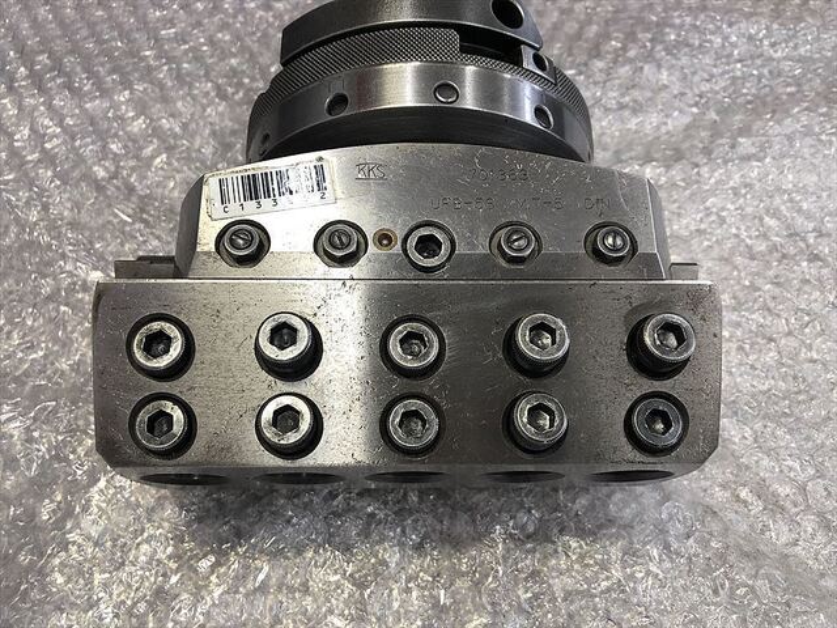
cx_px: 418
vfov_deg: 49.7
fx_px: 677
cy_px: 314
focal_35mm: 28
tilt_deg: -67.1
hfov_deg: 63.4
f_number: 1.8
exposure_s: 1/33
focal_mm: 3.99
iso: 20
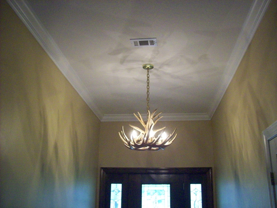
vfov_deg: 39.7
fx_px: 288
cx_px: 138
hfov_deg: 51.4
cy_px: 104
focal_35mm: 36
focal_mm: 6
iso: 460
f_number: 2.7
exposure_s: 1/128
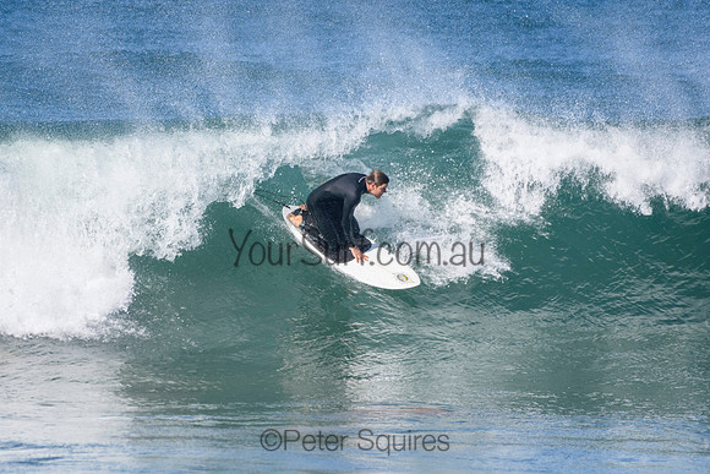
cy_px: 237
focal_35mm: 750
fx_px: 14796
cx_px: 355
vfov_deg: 1.8
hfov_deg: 2.7
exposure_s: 1/4000
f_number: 5.6
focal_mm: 500
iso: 720
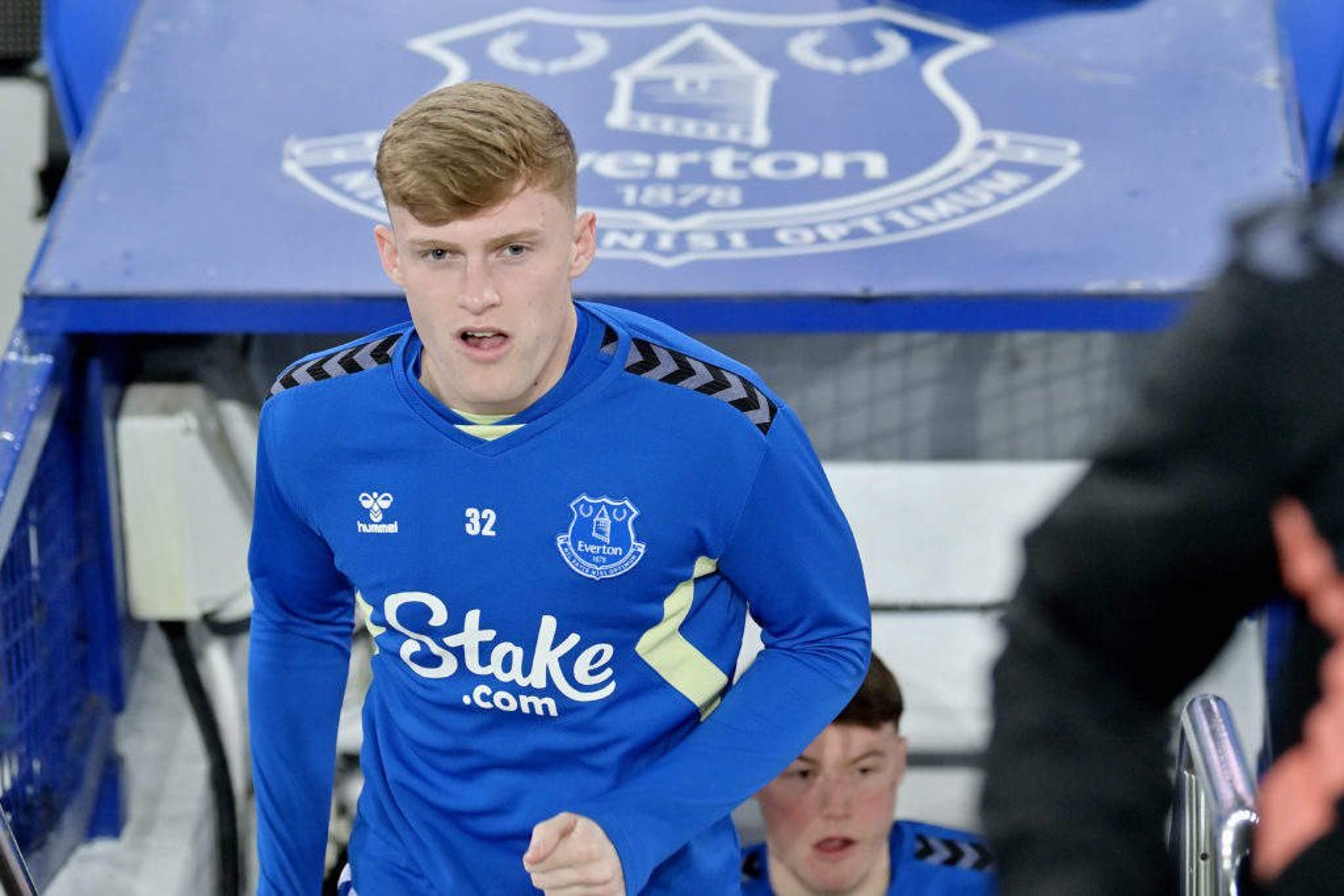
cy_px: 448
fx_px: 4182
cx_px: 672
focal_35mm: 112
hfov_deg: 18.3
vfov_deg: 12.2
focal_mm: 112
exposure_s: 1/1250
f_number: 2.8
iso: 1600
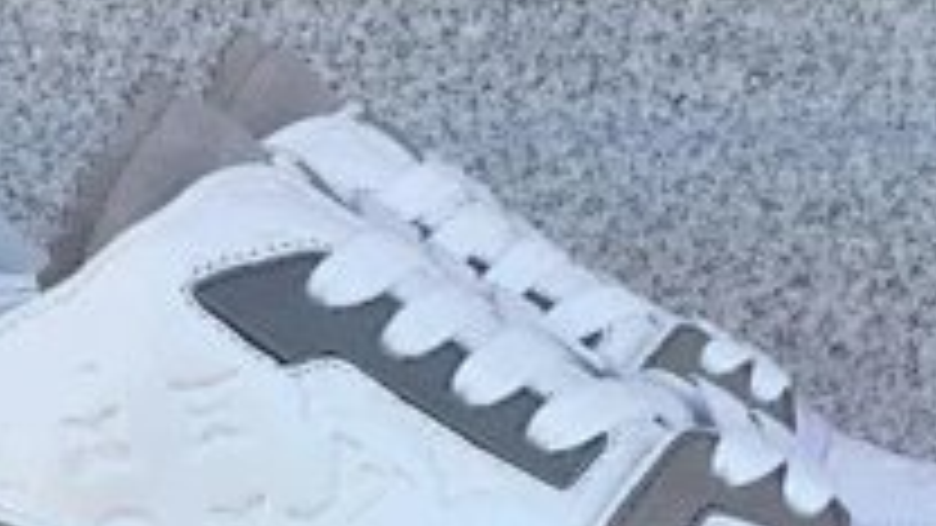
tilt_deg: -17.7
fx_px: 2581
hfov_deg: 20.5
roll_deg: +0.7
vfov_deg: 11.0
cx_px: 418
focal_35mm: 104
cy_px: 890
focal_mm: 3.3
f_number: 2.4
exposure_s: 1/281
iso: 25
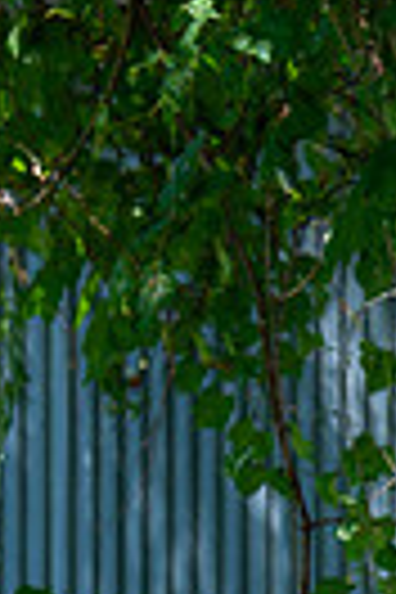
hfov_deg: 6.4
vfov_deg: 9.6
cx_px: 612
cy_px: 770
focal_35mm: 211
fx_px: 3481
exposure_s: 1/160
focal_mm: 62
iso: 320
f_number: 5.6
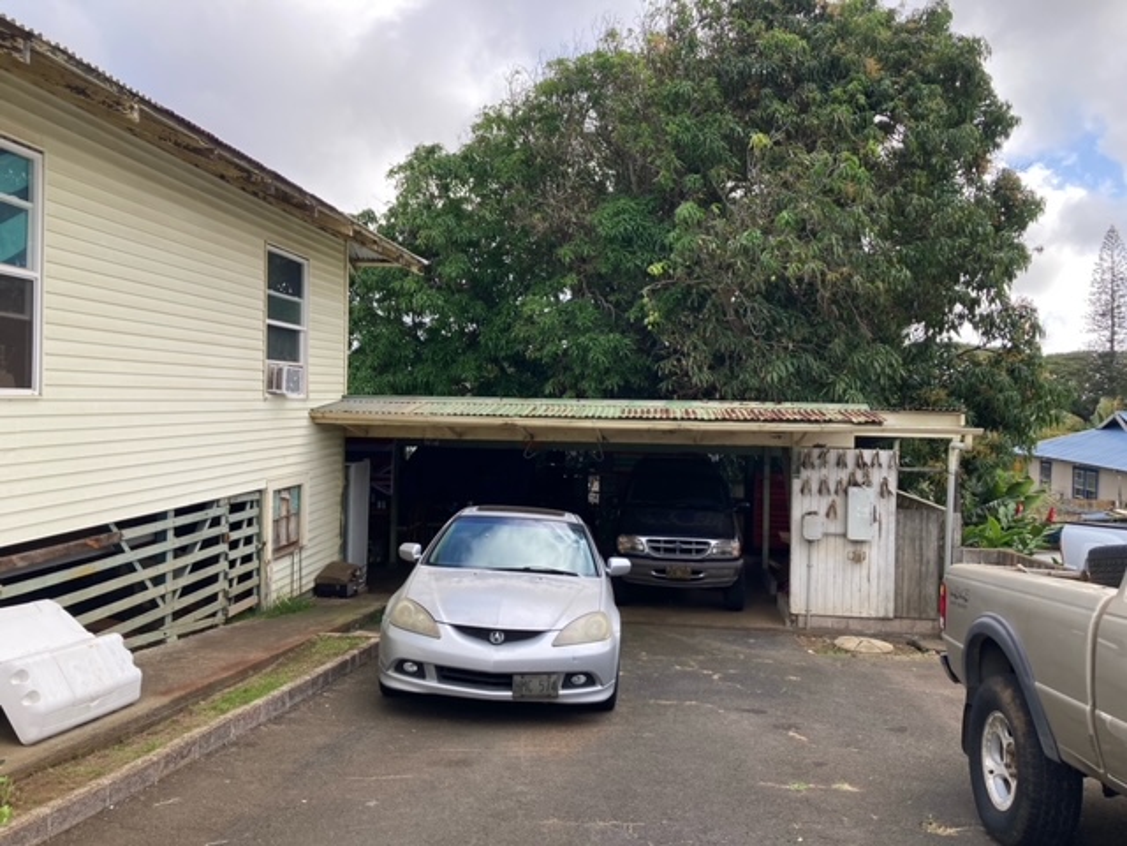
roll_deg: -1.9
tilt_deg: -1.1
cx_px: 564
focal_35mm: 28
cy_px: 423
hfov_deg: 63.4
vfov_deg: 49.7
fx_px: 912
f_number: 1.8
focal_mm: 3.99
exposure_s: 1/486
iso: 20
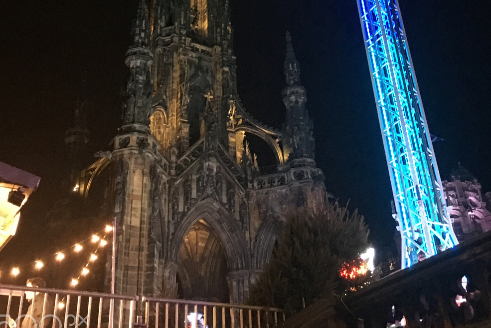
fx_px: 668
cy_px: -8
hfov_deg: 40.3
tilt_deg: +36.9
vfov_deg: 26.0
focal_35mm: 49
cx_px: 265
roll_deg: +4.2
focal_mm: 4.15
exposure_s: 1/17
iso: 320
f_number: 2.2
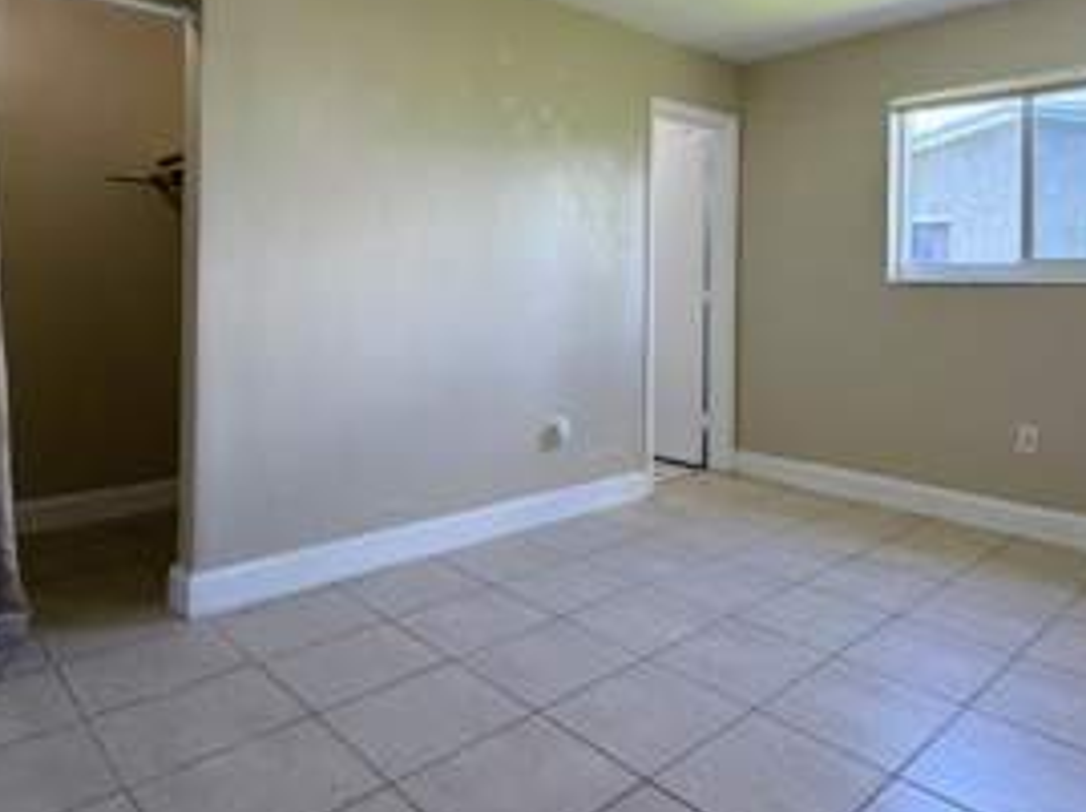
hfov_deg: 68.3
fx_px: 783
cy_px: 273
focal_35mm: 25
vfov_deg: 53.7
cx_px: 686
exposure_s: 1/120
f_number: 2.2
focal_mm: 2.22
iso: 125
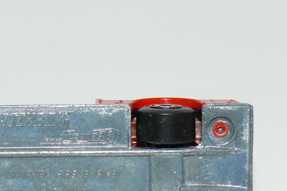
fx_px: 1315
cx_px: 52
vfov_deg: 8.3
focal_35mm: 165
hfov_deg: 12.4
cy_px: 174
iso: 100
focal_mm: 12.6
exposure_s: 1/30
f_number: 4
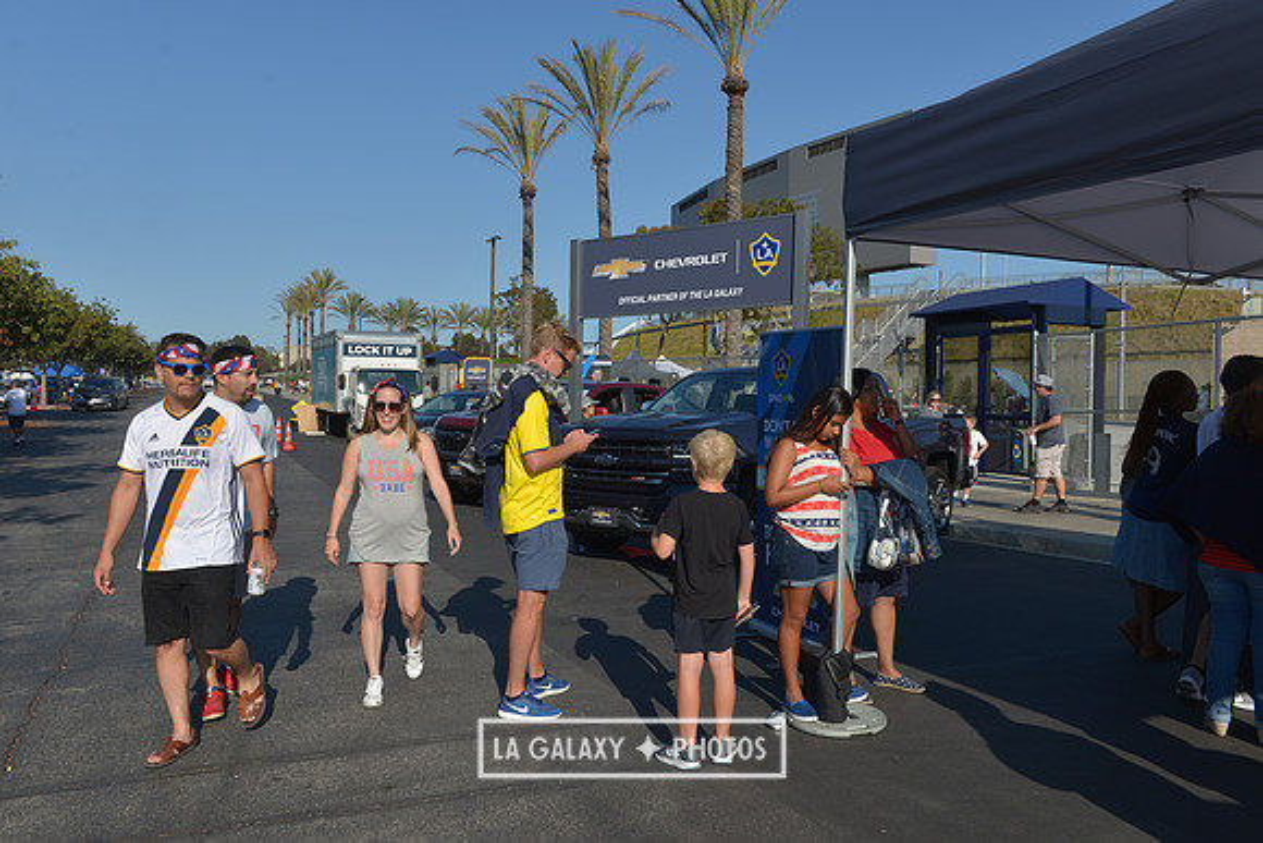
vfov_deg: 46.4
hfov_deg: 65.5
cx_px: 632
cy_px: 422
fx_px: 983
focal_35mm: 28
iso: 100
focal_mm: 28
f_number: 8
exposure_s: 1/500
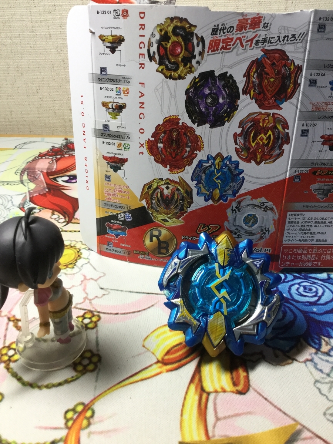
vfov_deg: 58.4
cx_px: 166
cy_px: 222
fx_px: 398
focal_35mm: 31
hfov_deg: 45.4
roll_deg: -3.4
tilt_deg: -29.3
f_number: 2.4
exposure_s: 1/30
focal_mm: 3.3
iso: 25
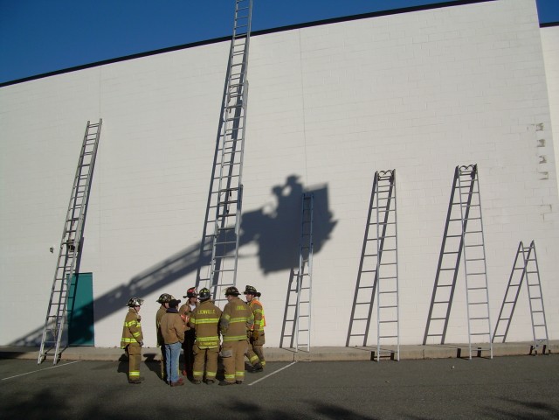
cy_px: 210
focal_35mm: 38
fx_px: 614
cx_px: 280
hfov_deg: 49.0
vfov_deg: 37.7
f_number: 4.6
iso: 50
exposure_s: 1/1091
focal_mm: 6.3
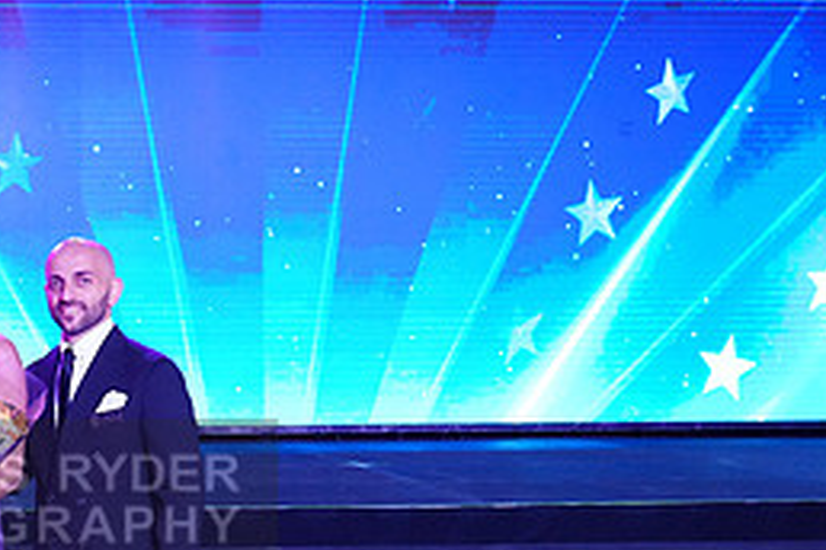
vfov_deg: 18.6
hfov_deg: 26.0
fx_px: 1652
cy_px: 504
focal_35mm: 72
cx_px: -70
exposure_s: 1/500
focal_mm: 32
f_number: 4
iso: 3200
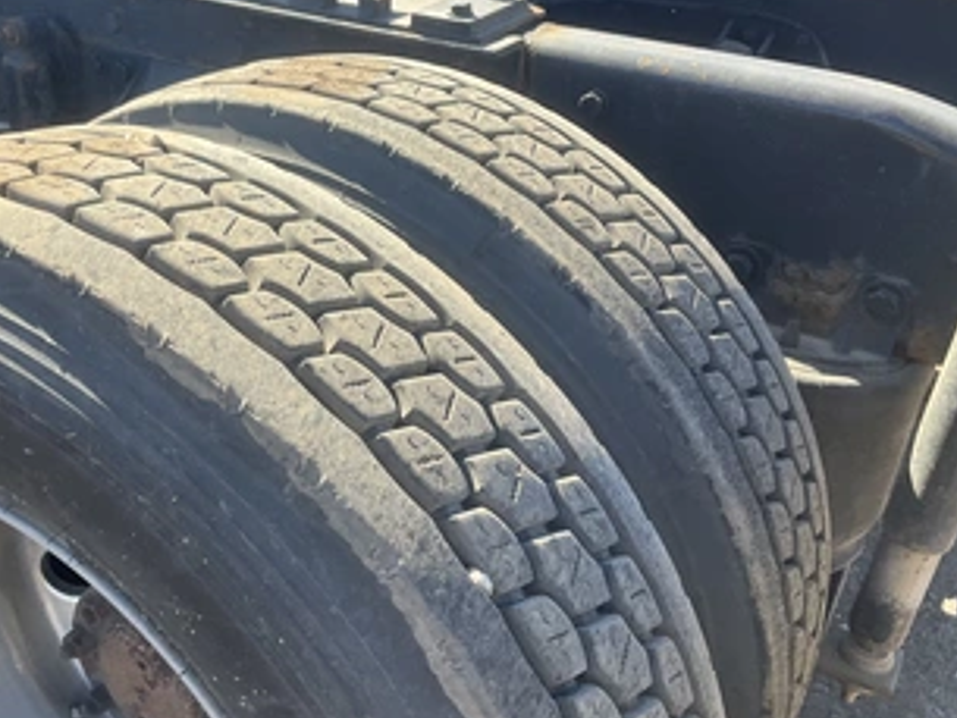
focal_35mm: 38
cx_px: 373
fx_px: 1051
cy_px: 351
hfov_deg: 48.6
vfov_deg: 37.7
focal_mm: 3
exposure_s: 1/338
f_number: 1.8
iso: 25
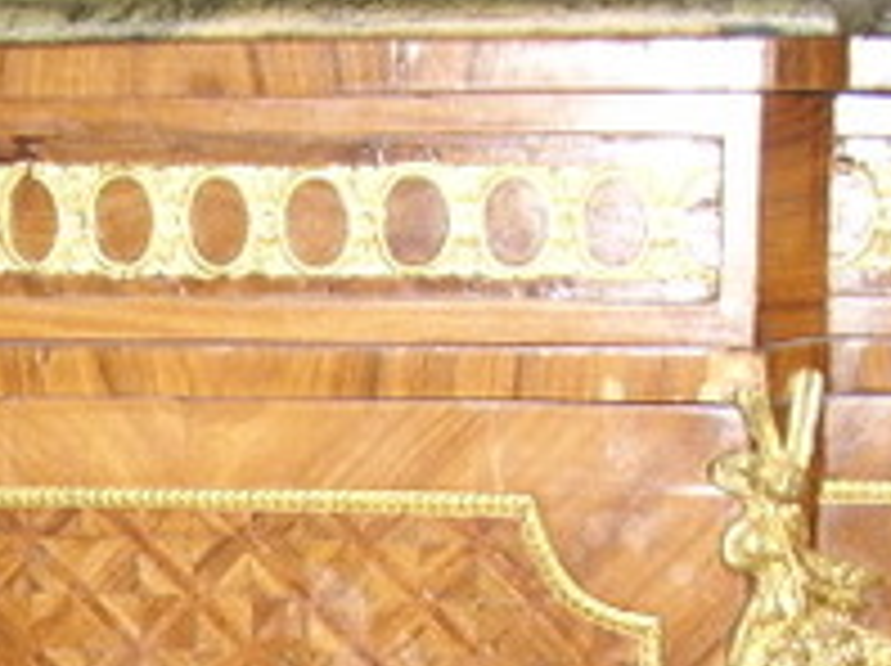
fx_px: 2339
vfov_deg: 15.4
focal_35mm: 91
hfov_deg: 21.4
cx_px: 243
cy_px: 891
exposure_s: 1/30
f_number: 2.9
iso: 183
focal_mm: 5.8
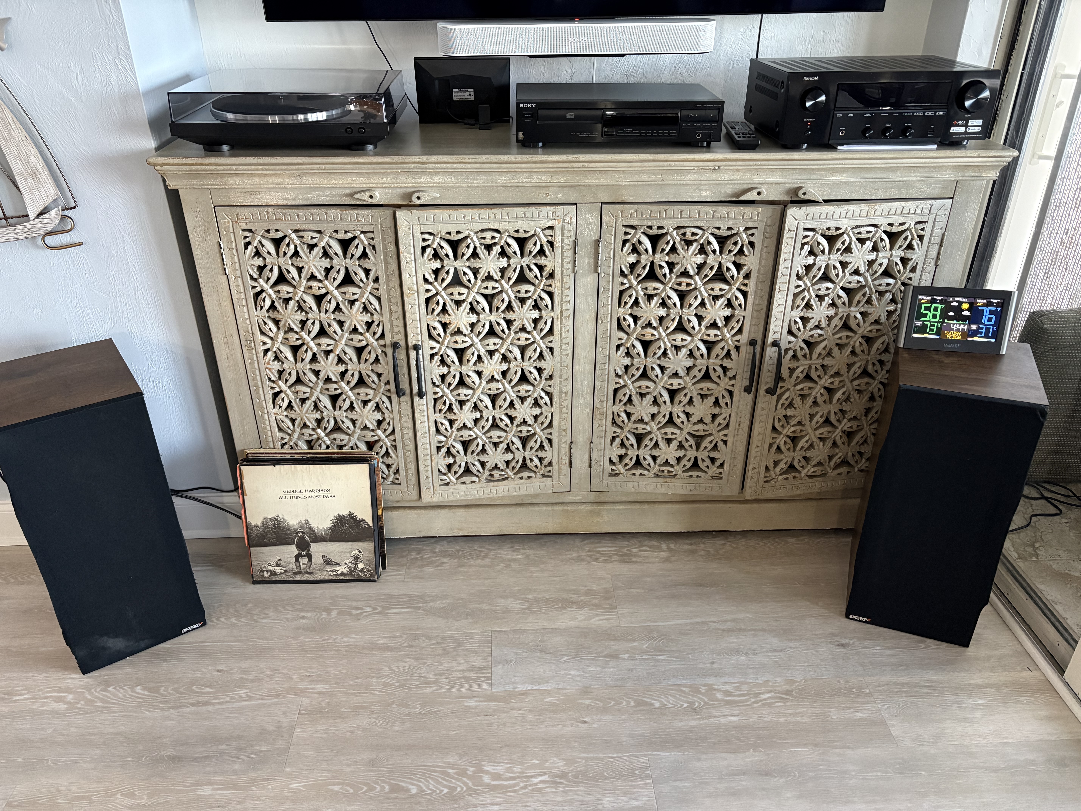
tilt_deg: -29.5
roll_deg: +1.8
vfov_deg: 53.1
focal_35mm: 26
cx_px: 540
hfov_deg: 67.3
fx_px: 812
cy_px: 406
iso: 500
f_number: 1.6
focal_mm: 5.96
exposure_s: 1/60
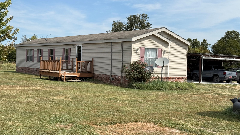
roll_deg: -1.9
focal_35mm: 54
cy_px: 70
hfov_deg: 38.5
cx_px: 117
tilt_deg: -1.3
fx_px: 344
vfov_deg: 22.2
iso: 64
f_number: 1.78
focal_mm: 6.76
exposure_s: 1/6024
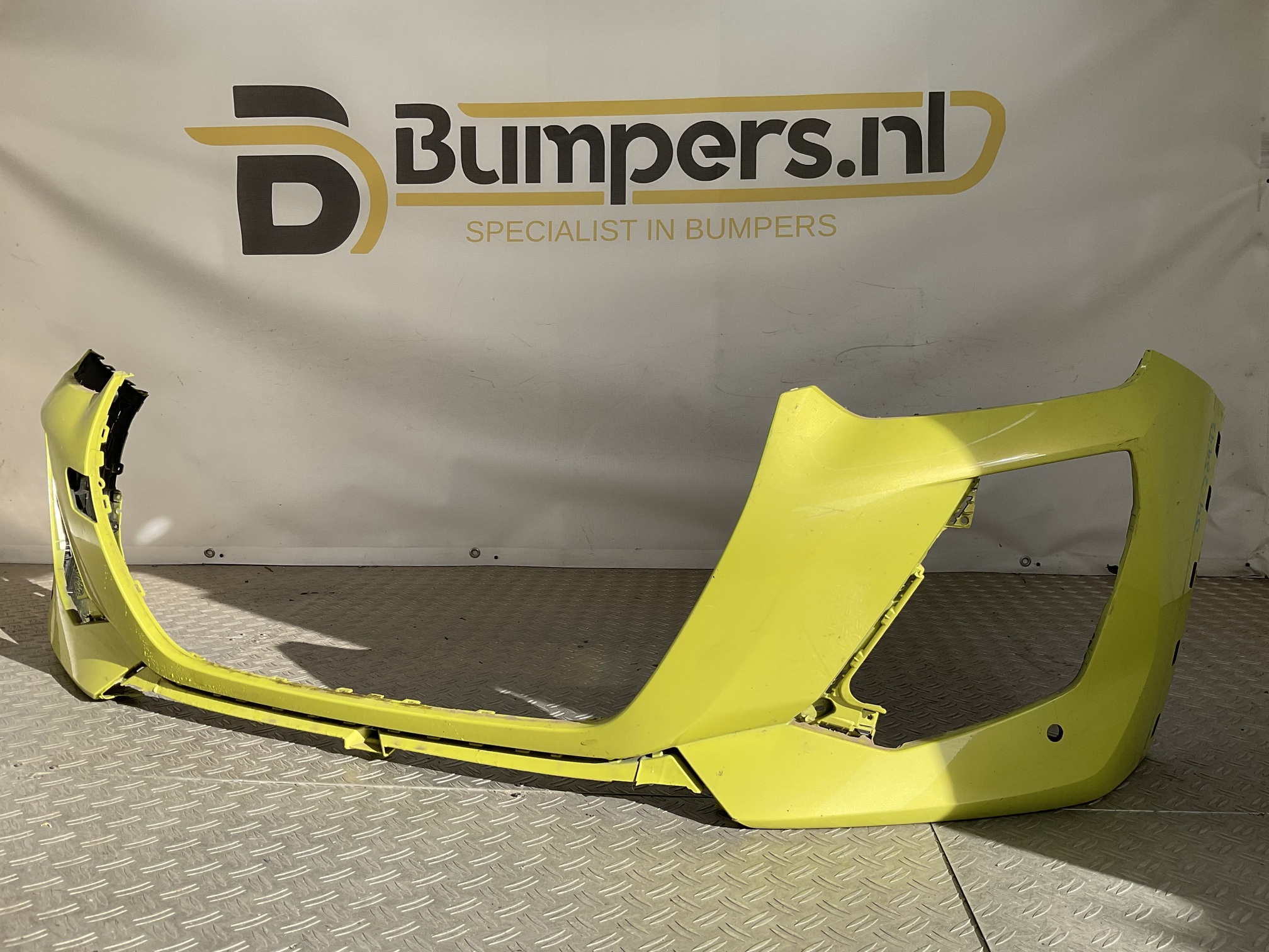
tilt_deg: -7.8
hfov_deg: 61.7
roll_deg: -1.3
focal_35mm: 29
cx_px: 634
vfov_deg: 48.2
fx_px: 1063
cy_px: 476
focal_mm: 3
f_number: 1.8
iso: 16
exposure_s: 1/1121
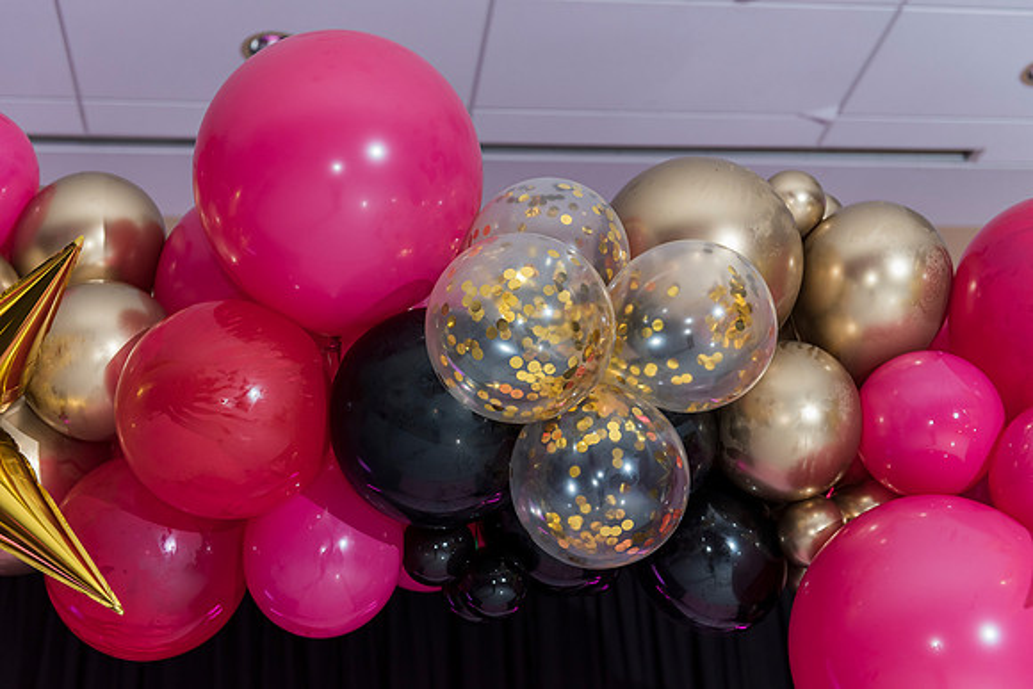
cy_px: 344
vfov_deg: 24.6
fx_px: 1578
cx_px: 516
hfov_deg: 36.2
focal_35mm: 55
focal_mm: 55
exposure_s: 1/80
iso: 800
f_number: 3.5
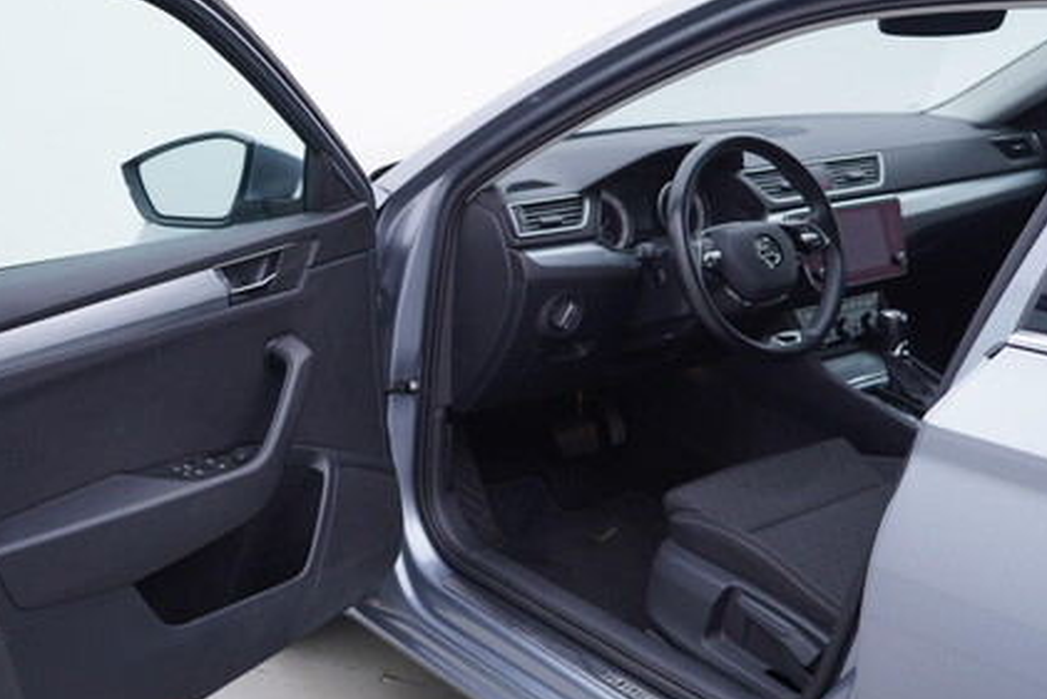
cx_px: 390
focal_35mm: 47
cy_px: 347
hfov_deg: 41.6
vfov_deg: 28.7
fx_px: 1367
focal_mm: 24
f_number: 3.2
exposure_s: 1/50
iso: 125
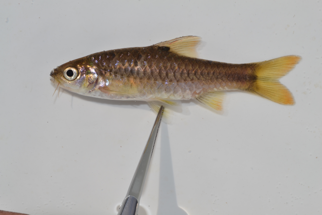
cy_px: 108
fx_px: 617
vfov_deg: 19.7
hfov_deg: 29.2
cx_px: 161
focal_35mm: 69
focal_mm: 46
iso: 100
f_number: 20
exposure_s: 1/160
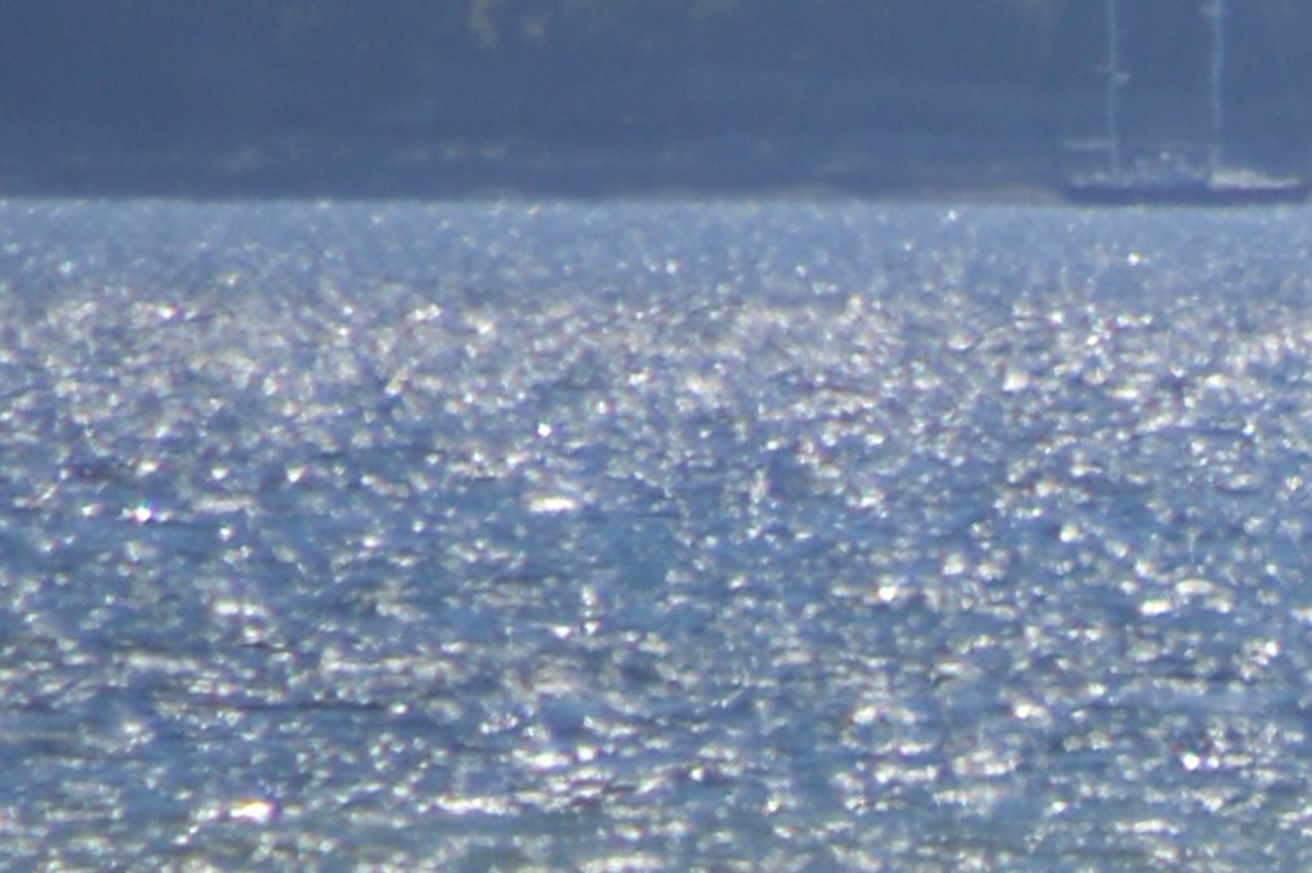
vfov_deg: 0.6
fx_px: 81437
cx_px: 4116
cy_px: -1157
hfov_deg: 0.9
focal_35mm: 2236
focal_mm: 200
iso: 100
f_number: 6.3
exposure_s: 1/500
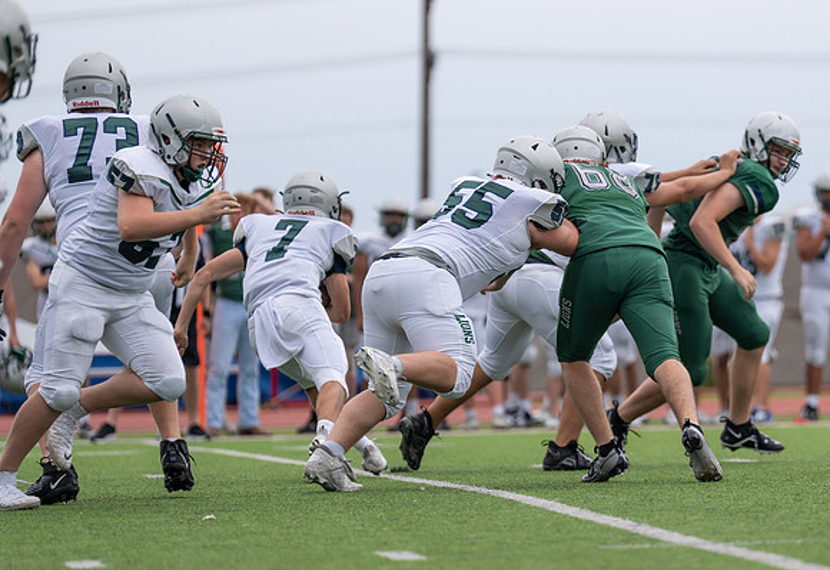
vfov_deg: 4.6
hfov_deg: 6.7
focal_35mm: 303
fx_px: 7047
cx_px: 632
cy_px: 301
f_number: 2.8
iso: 250
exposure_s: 1/1250
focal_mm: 191
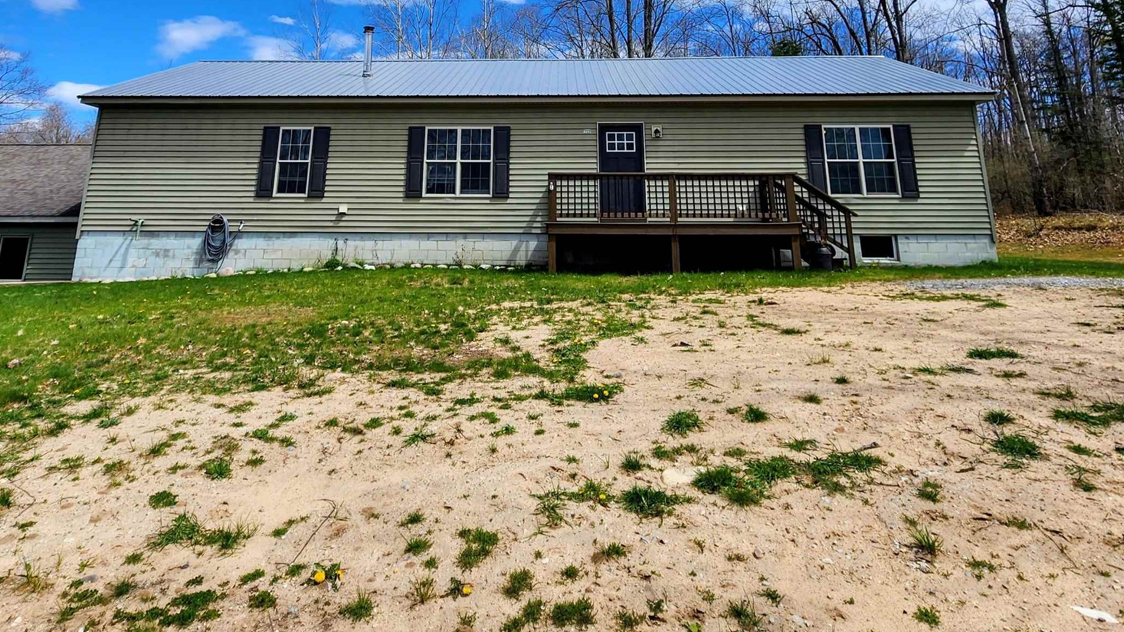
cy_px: 49
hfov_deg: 83.8
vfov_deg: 47.4
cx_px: 531
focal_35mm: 21
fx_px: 626
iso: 50
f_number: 2.2
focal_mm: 2.2
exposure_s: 1/3134
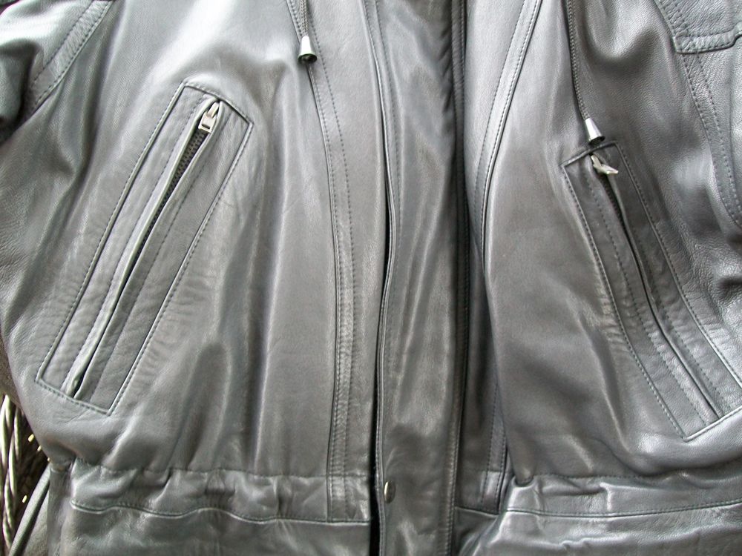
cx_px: 371
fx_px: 729
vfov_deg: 41.8
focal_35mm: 34
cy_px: 278
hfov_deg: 54.0
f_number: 2.7
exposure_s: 1/13
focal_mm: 6.1
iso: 160
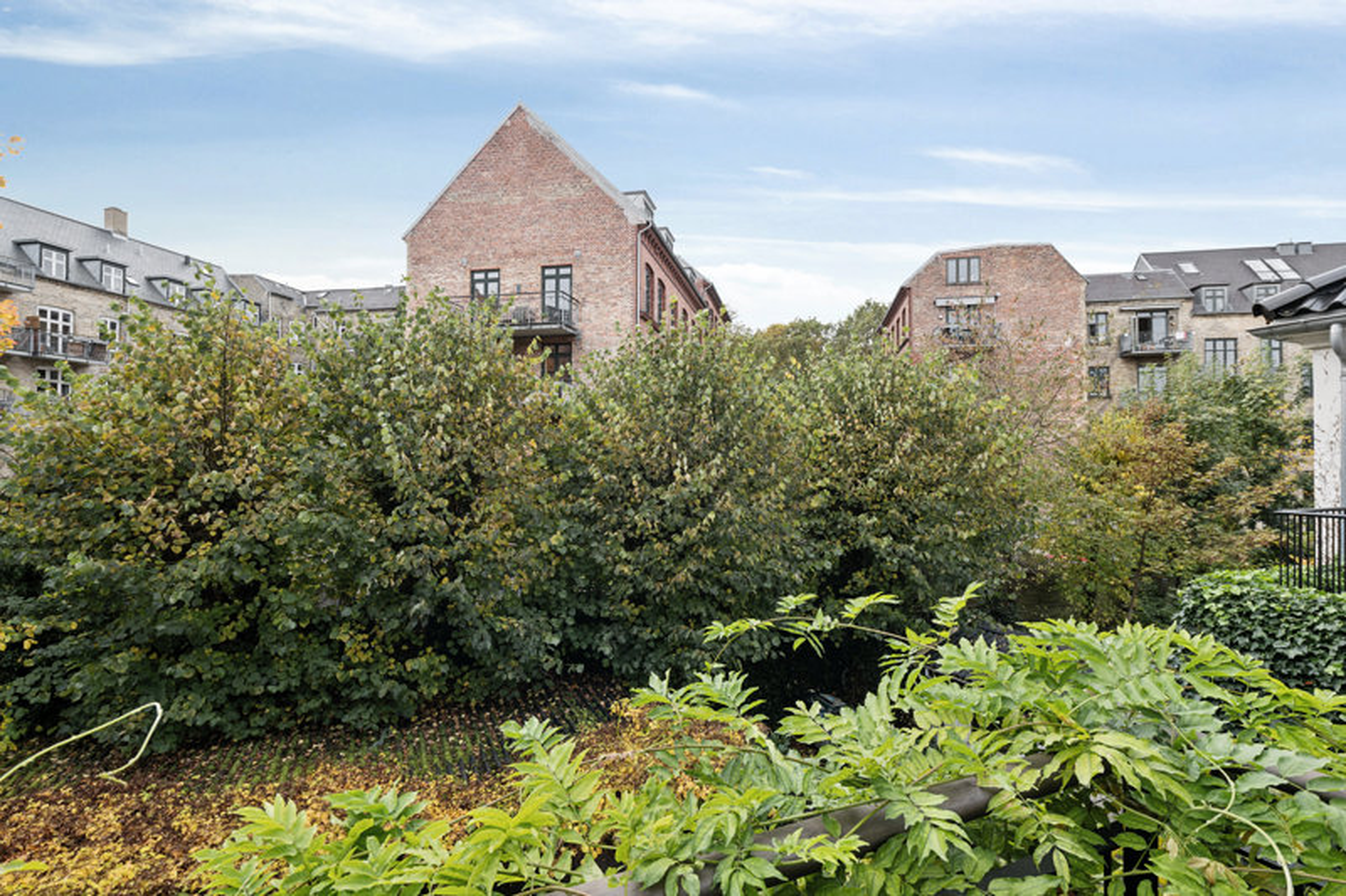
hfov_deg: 93.3
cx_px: 673
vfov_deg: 70.4
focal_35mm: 17
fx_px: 635
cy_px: 448
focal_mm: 17
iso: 200
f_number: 9
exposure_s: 1/50
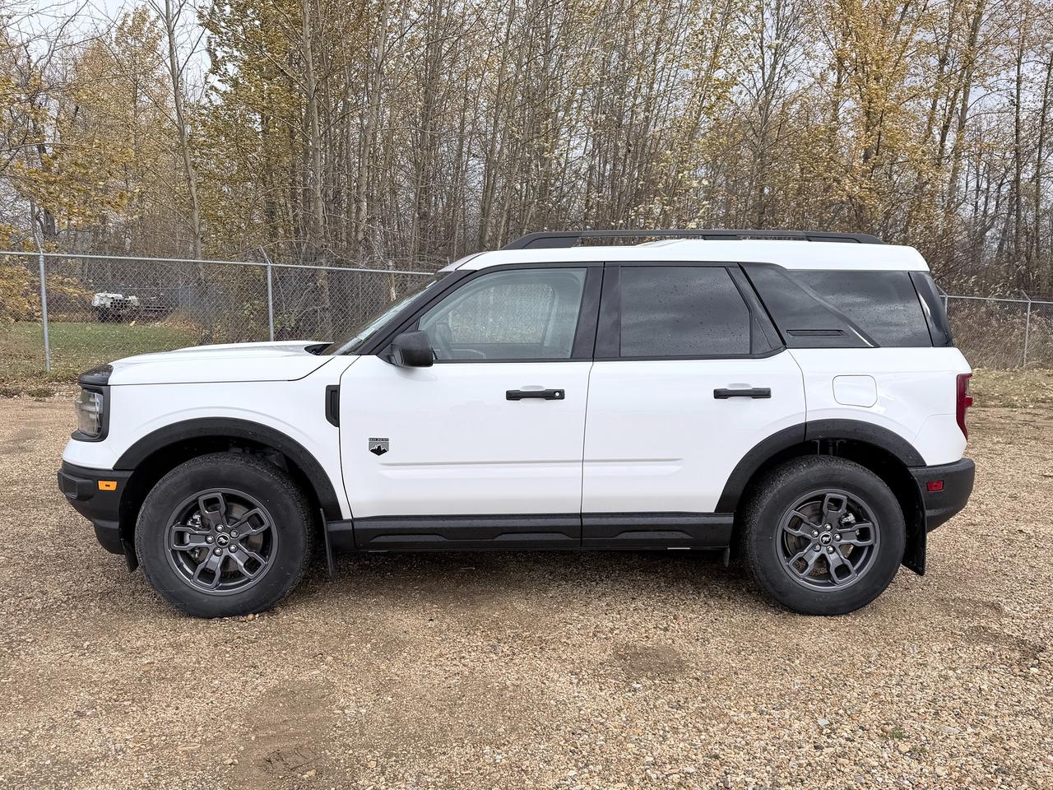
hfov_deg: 71.6
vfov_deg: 56.8
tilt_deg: -6.8
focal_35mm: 24
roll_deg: +1.5
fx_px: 730
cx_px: 526
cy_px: 395
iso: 80
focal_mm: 6.76
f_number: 1.78
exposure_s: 1/2053
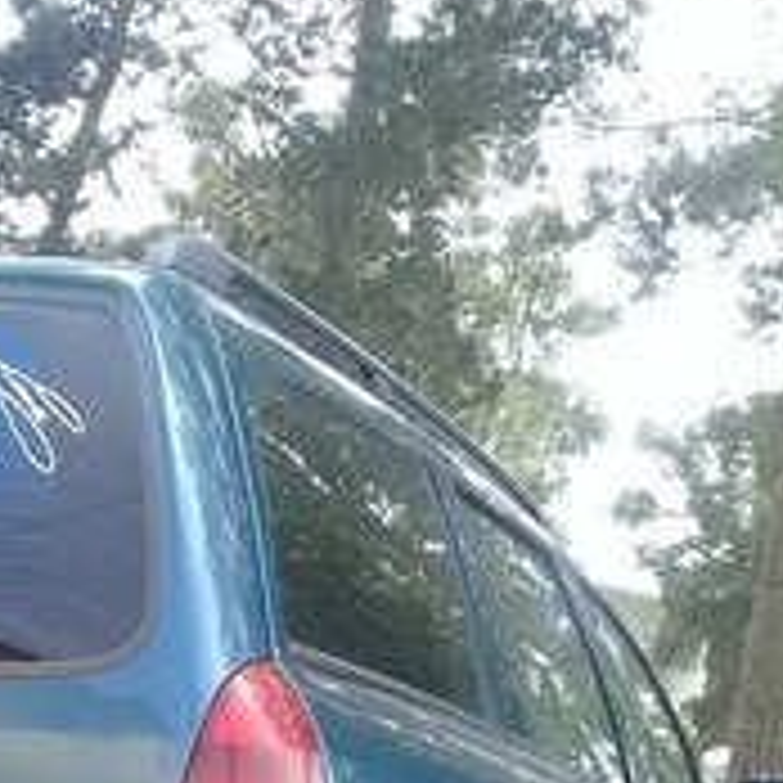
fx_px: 1996
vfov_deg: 20.2
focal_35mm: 78
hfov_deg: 21.4
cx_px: 4
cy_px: 1044
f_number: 2.2
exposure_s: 1/212
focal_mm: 3.3
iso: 50
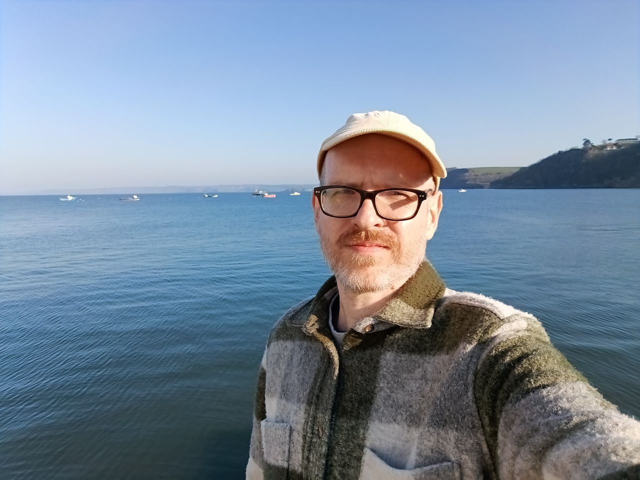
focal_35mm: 24
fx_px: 444
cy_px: 240
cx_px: 320
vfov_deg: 56.8
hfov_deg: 71.6
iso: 100
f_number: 2.45
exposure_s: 1/794
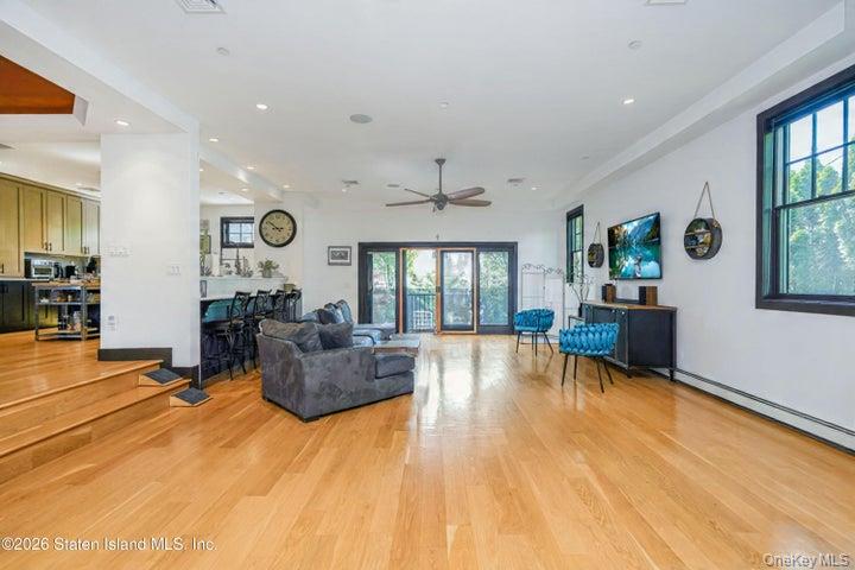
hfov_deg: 96.7
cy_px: 285
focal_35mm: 16
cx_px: 428
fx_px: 380
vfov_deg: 73.7
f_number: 4
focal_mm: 16
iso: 64
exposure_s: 1/25
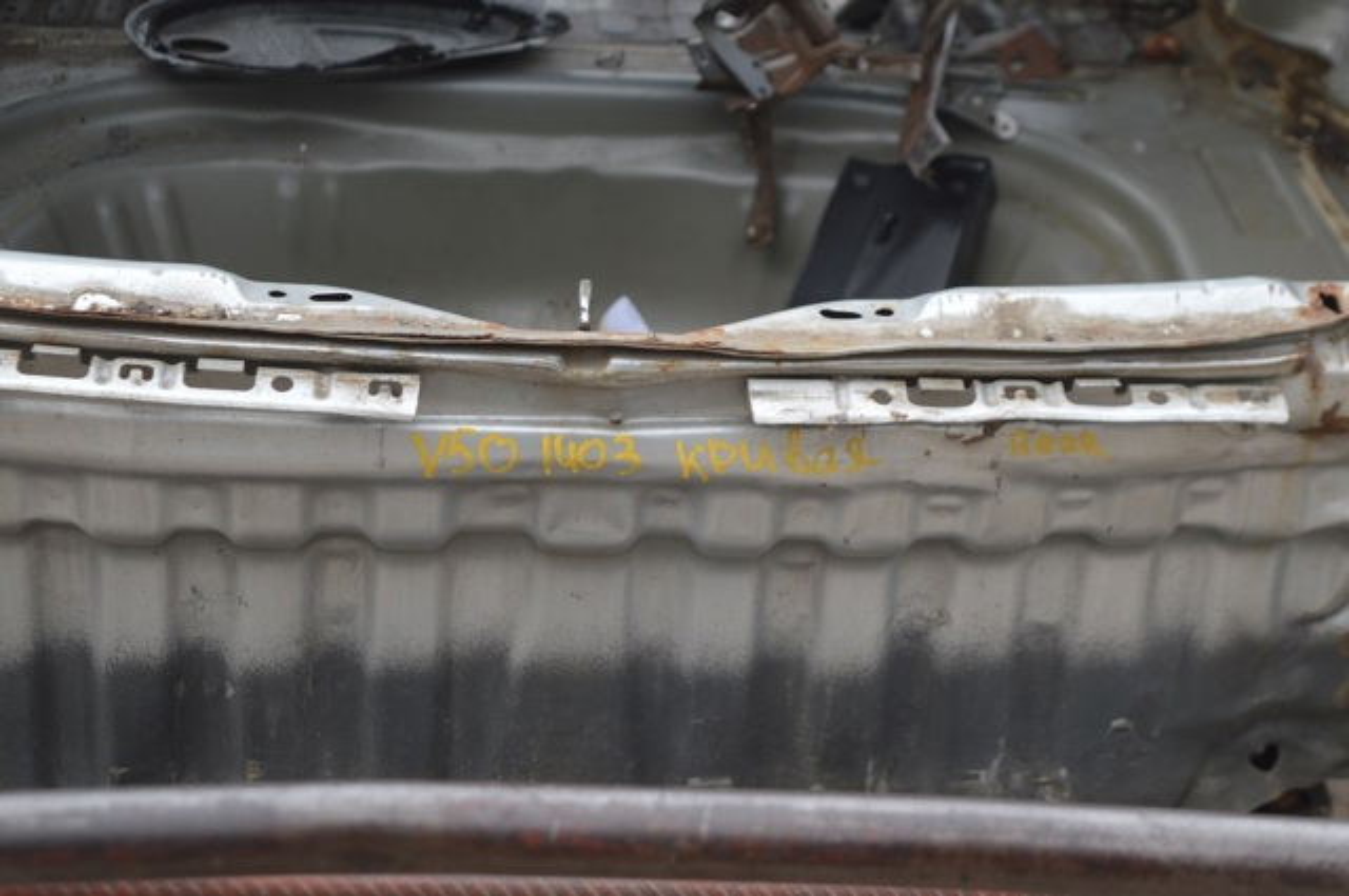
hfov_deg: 26.0
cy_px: 448
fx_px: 2919
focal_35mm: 78
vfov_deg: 17.4
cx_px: 674
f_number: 5.6
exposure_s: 1/125
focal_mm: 52
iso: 280
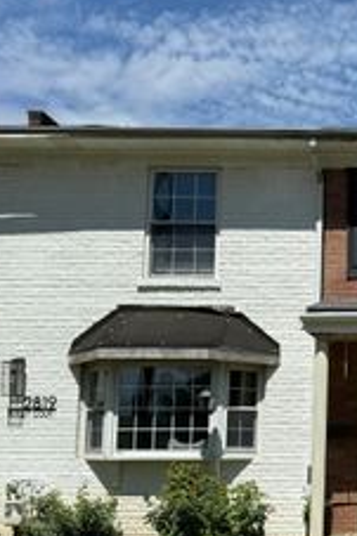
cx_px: 478
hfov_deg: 21.9
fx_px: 819
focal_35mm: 55
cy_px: 372
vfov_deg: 35.8
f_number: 1.78
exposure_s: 1/6711
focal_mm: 6.76
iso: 80
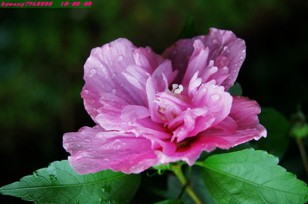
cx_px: 154
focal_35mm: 68
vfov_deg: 20.1
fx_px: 577
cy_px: 102
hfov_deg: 29.9
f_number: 5.6
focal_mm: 45
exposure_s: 1/80
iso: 200
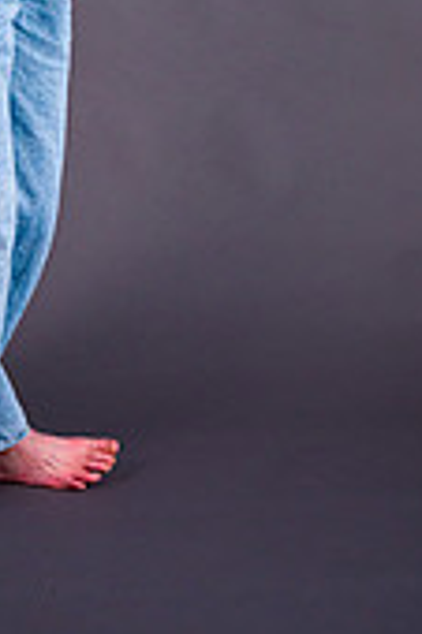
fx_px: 1956
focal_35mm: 111
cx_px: -43
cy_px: -45
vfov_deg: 17.9
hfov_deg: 12.1
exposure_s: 1/200
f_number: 3.5
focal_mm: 42
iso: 1000
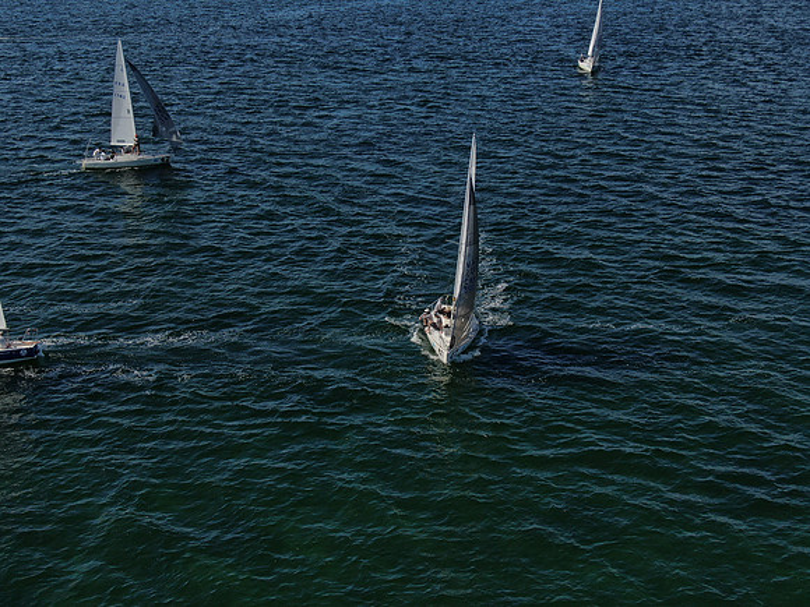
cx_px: 405
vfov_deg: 30.3
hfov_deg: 39.7
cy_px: 304
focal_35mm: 48
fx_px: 1123
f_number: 3.8
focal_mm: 8.6
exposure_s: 1/1600
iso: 100
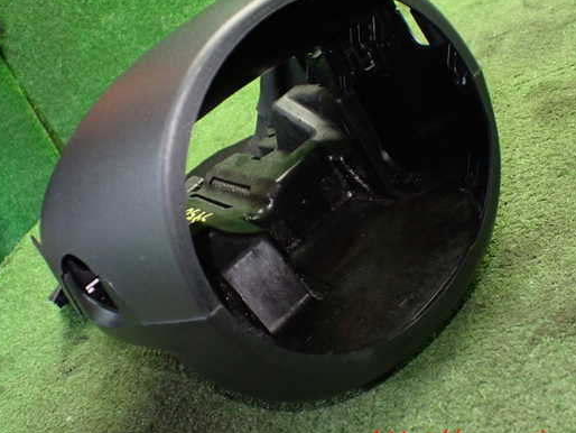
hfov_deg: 52.6
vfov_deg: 40.7
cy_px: 203
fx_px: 583
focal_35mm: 35
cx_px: 291
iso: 800
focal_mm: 5.4
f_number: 2.3
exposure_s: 1/50
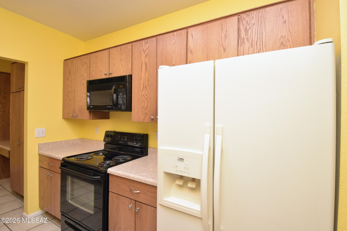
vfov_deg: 72.1
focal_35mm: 16
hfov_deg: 95.0
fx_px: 159
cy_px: 116
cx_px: 174
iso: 400
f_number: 8
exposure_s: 1/50
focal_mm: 11
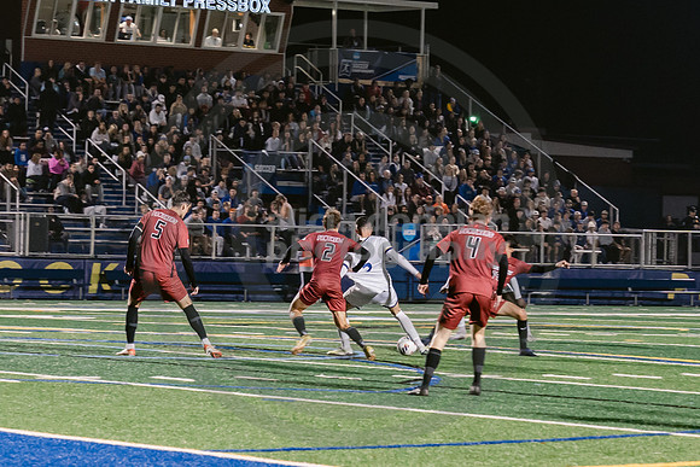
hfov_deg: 11.5
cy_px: 303
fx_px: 3468
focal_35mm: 178
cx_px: 413
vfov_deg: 7.7
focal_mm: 70
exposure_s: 1/160
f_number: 4
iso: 2500
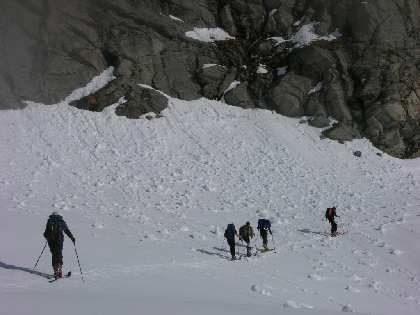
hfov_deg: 25.0
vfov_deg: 18.9
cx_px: 210
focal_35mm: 78
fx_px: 946
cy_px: 158
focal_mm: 19.9
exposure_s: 1/656
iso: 50
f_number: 7.6
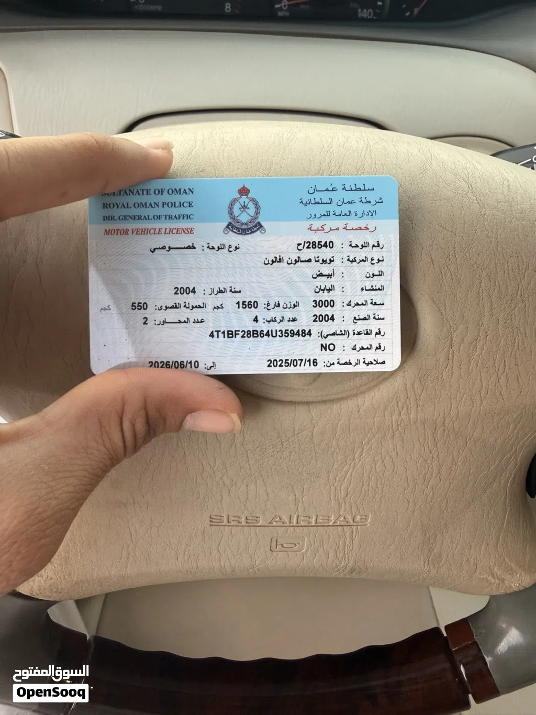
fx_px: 495
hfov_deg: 56.8
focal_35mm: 24
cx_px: 268
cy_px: 358
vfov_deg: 71.6
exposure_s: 1/99
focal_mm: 2.22
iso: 125
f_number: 2.2
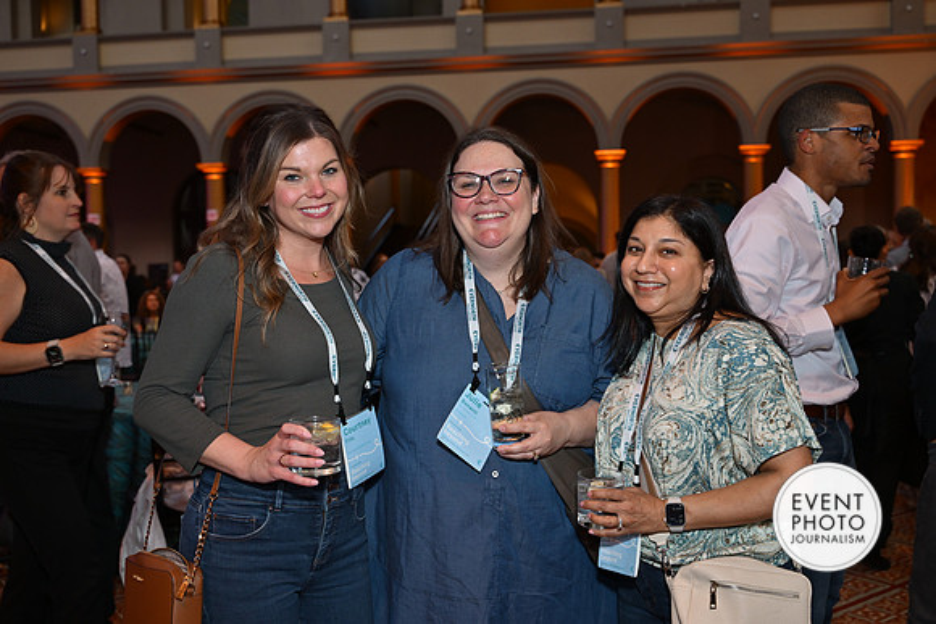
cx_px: 468
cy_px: 312
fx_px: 936
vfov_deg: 36.9
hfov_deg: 53.1
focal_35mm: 36
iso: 800
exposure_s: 1/100
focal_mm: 36
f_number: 4
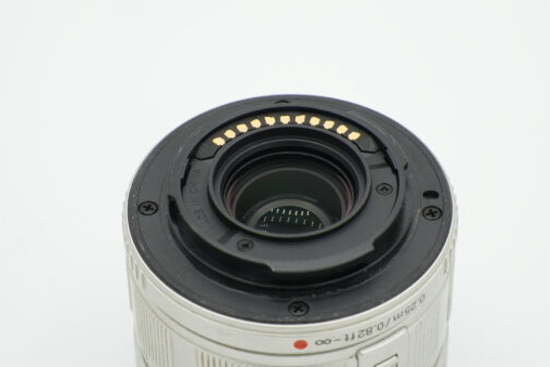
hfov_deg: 16.5
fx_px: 1895
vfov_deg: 11.1
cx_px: 284
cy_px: 155
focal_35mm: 124
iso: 500
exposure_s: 1/100
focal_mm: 70
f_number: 14
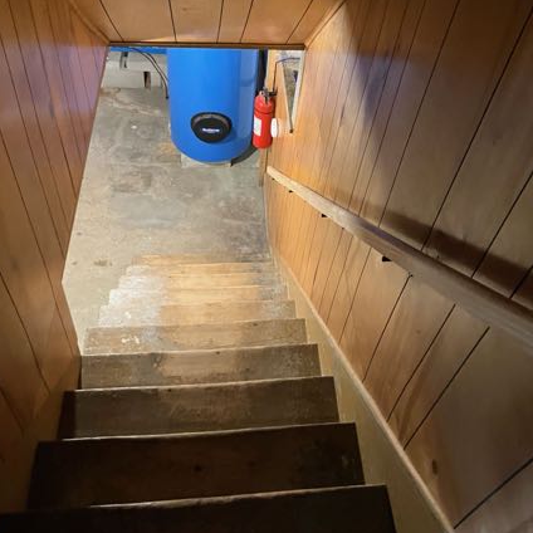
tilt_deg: -46.0
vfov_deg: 46.7
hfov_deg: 47.2
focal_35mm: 35
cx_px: 273
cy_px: 192
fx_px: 610
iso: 500
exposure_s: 1/30
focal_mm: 3.99
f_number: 1.8
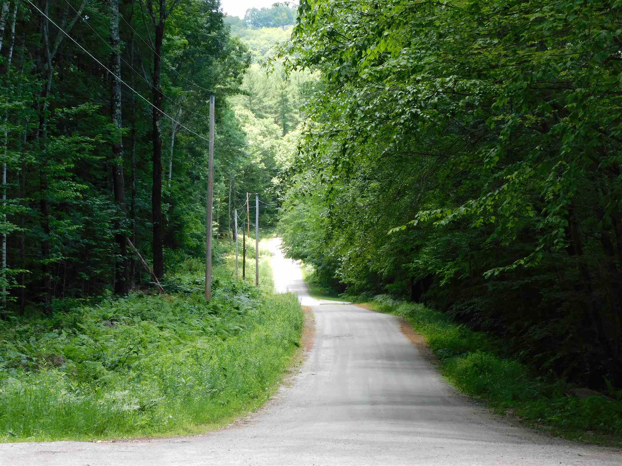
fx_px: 1707
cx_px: 311
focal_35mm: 95
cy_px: 233
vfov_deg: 15.6
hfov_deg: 20.7
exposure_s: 1/100
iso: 125
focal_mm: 17
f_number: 4.8
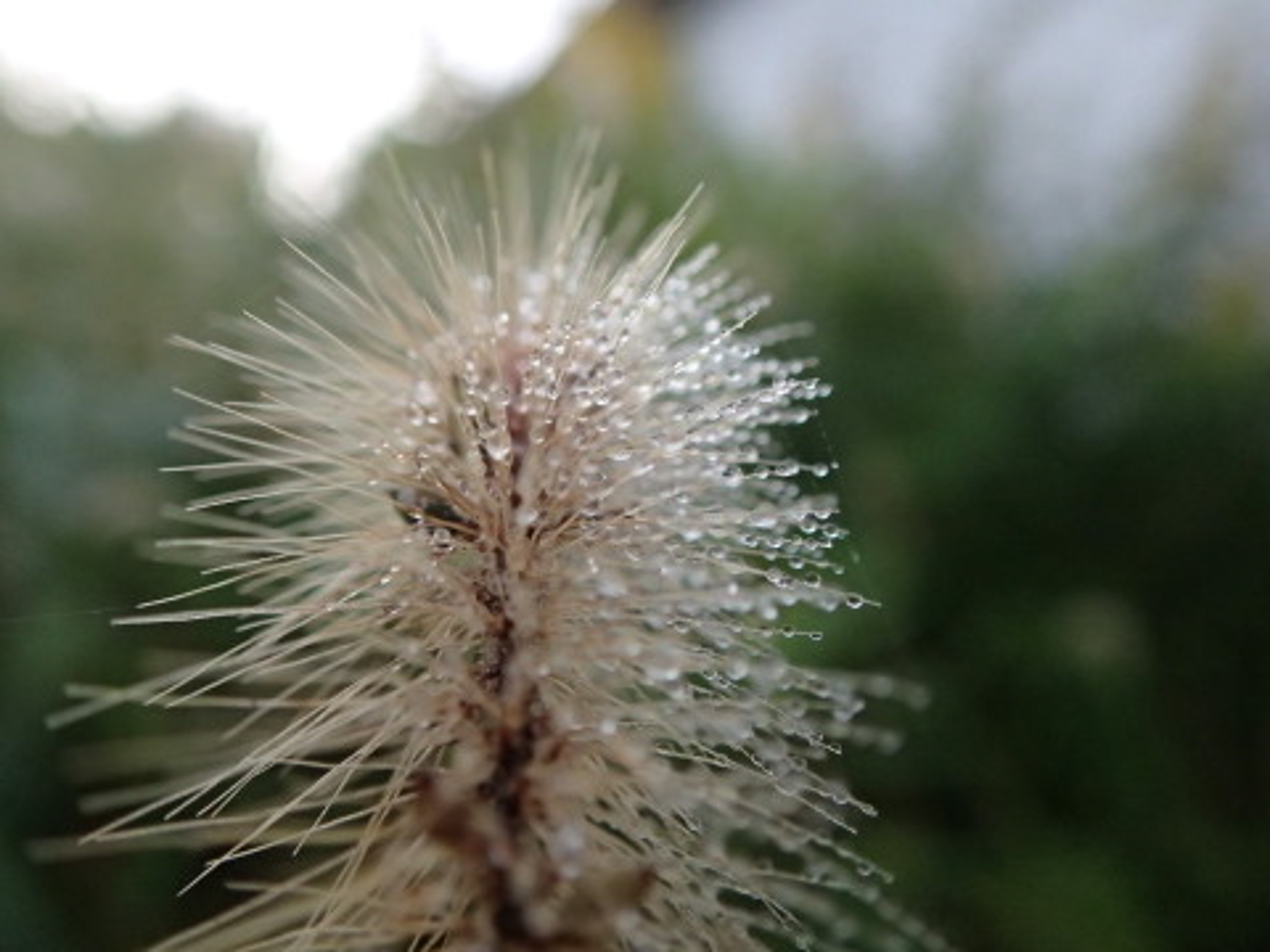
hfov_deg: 60.0
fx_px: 1101
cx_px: 635
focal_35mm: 30
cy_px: 476
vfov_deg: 46.8
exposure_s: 1/125
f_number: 2.3
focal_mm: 5.5
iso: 800
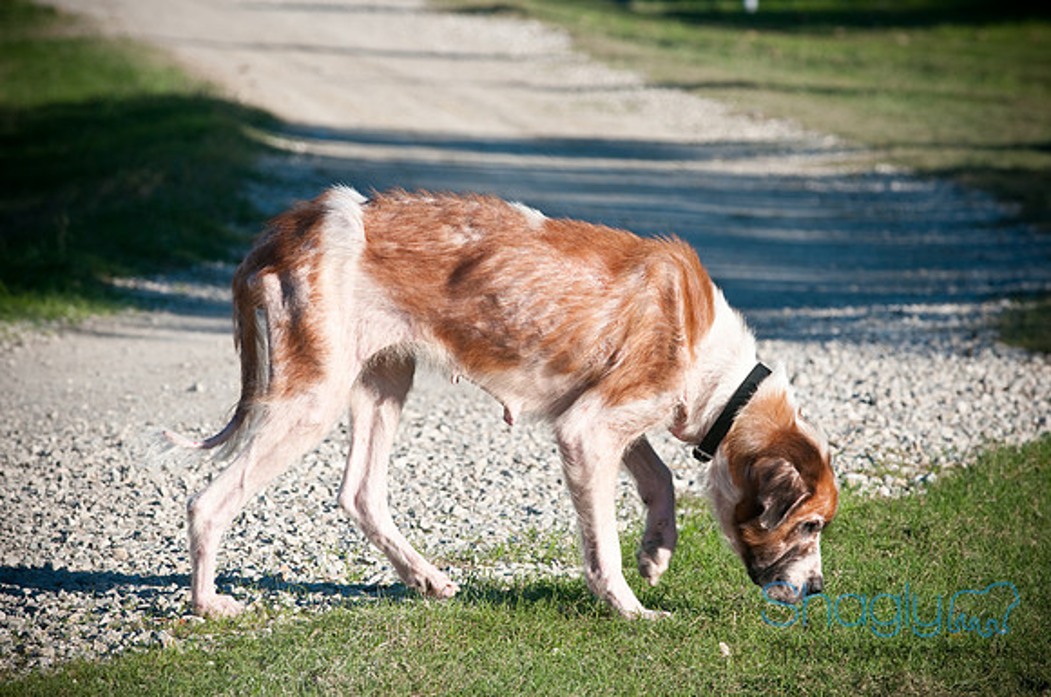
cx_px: 526
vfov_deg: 4.6
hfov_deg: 6.9
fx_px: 8746
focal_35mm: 300
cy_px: 348
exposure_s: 1/320
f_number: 9
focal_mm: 200
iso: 200
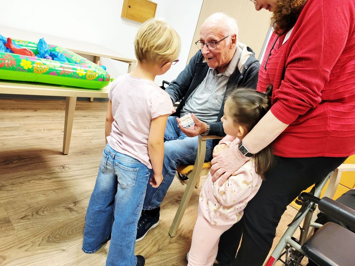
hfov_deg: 67.3
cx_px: 178
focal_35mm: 26
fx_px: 267
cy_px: 133
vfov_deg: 53.1
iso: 500
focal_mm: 5.4
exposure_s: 1/50.3
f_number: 1.8
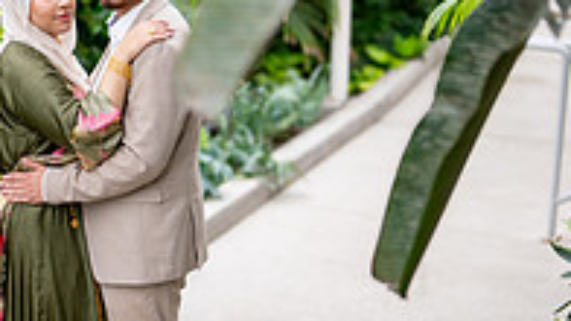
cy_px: 114
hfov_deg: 25.2
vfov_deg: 14.4
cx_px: 186
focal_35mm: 84
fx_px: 1271
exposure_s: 1/800
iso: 200
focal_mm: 35
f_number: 1.2
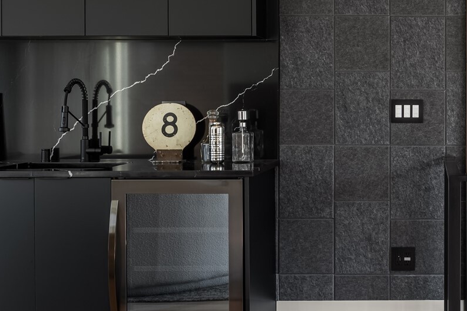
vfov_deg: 21.8
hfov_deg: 29.9
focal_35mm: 62
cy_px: 102
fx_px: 804
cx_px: 480
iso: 100
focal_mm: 29
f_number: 7.1
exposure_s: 1/8
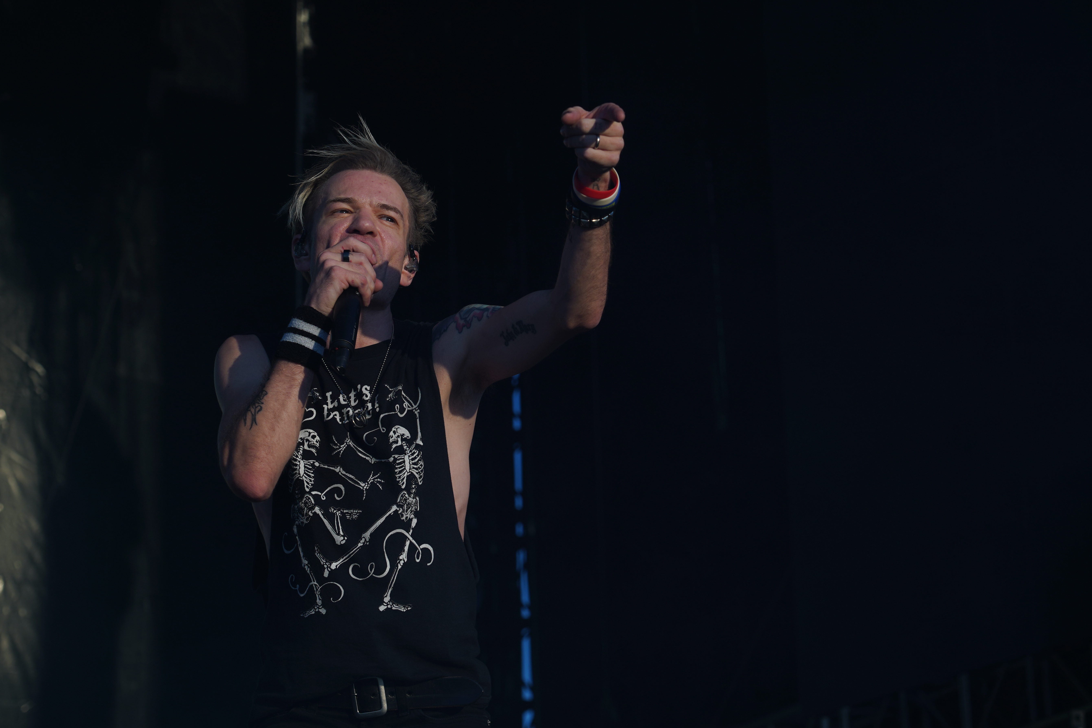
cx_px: 492
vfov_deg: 11.7
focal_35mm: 117
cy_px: 378
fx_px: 3549
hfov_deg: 17.5
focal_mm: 105
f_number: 7.1
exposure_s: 1/400
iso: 100
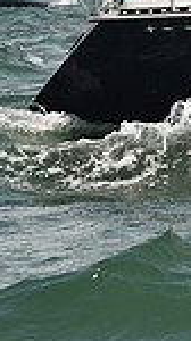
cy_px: -31
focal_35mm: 284
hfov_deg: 4.1
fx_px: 2566
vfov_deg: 7.6
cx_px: 621
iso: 320
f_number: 10
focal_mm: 70
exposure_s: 1/800
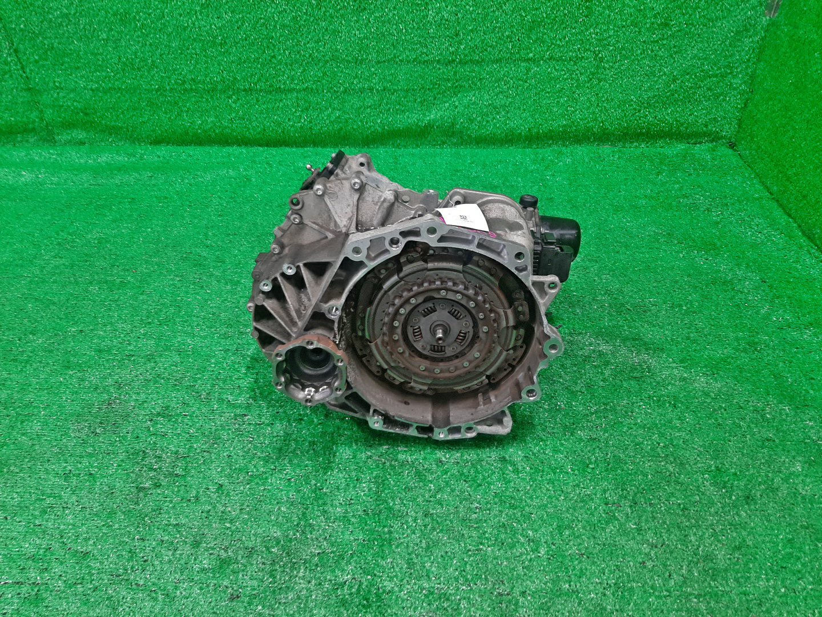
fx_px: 617
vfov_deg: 53.1
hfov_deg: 67.3
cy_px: 308
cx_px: 411
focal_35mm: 26
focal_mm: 3.93
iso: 115
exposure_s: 1/50
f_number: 1.7
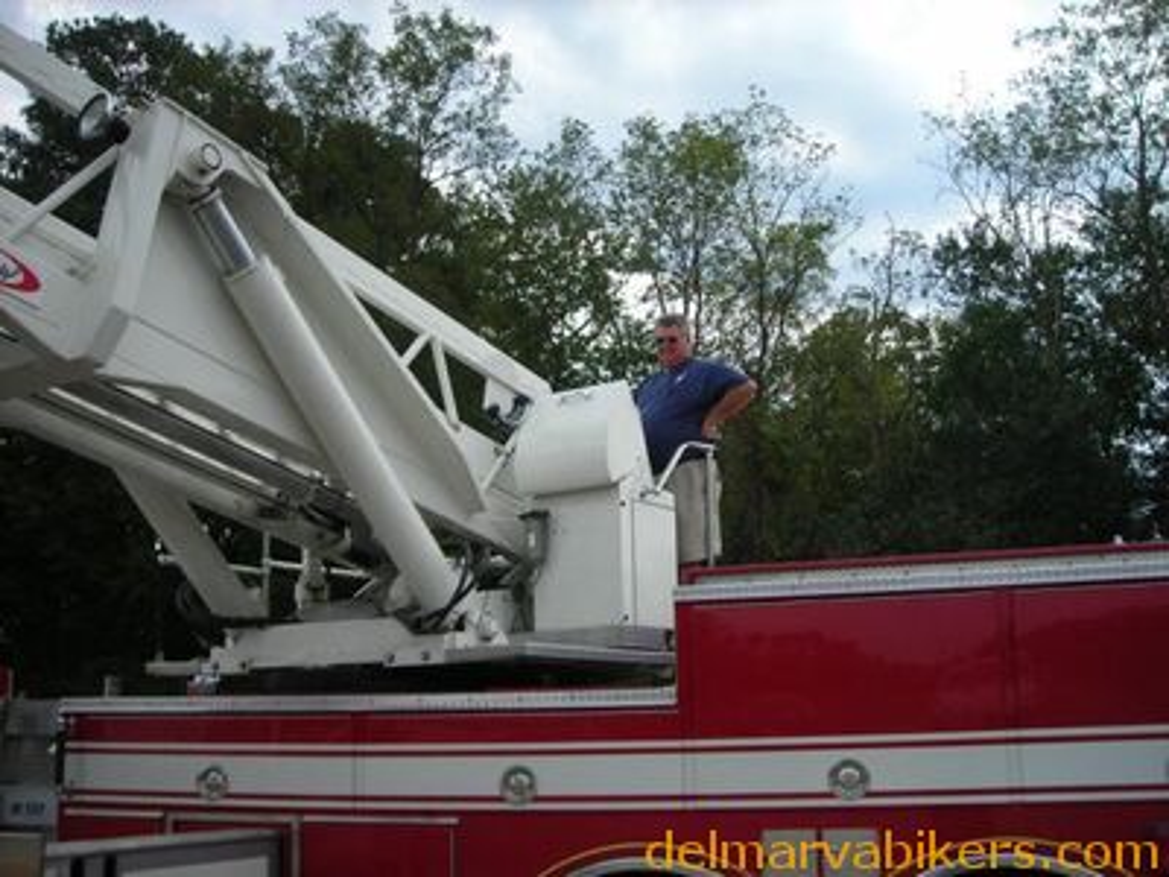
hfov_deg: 49.0
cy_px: 438
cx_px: 584
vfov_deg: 37.7
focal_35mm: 38
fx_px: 1283
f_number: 3.2
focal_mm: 6.3
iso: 50
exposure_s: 1/423
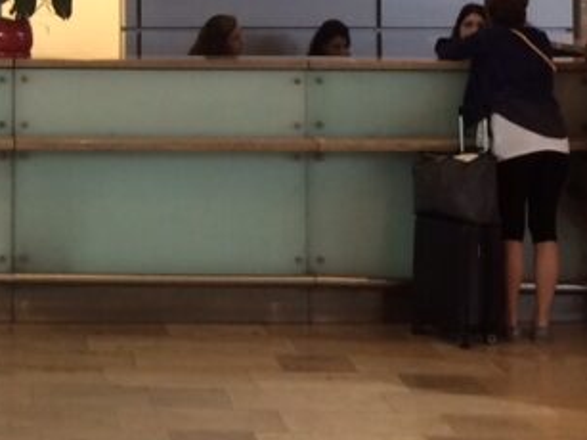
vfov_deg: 14.1
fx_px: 1712
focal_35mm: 101
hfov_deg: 18.7
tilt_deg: +1.3
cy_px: -123
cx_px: -61
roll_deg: +0.5
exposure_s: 1/30
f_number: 2.2
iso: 80
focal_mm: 4.15
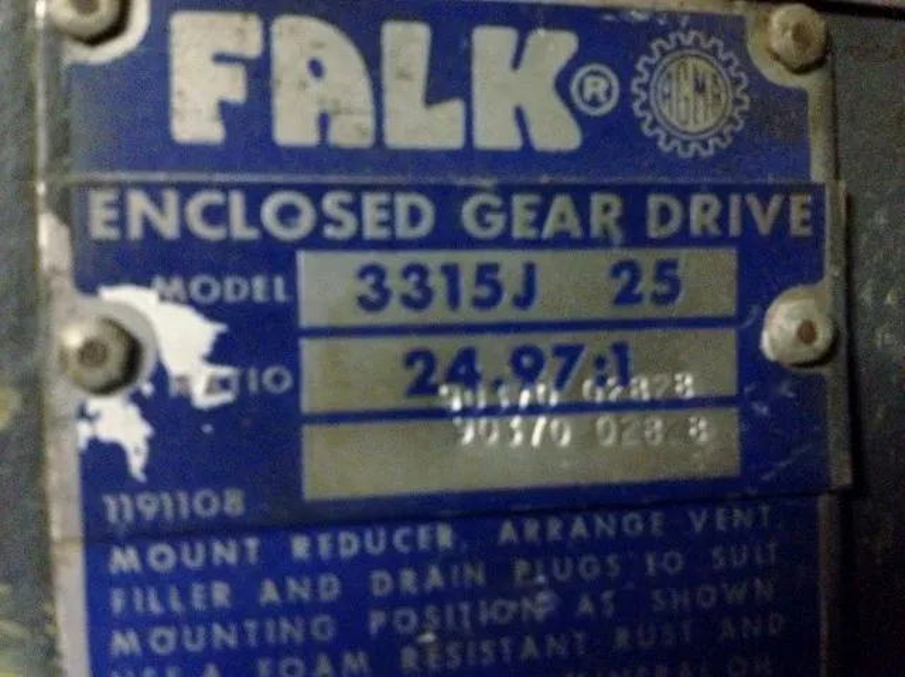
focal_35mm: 35
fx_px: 914
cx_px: 452
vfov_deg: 40.6
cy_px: 338
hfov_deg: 52.7
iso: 800
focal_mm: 4.28
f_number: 2.4
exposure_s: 1/15
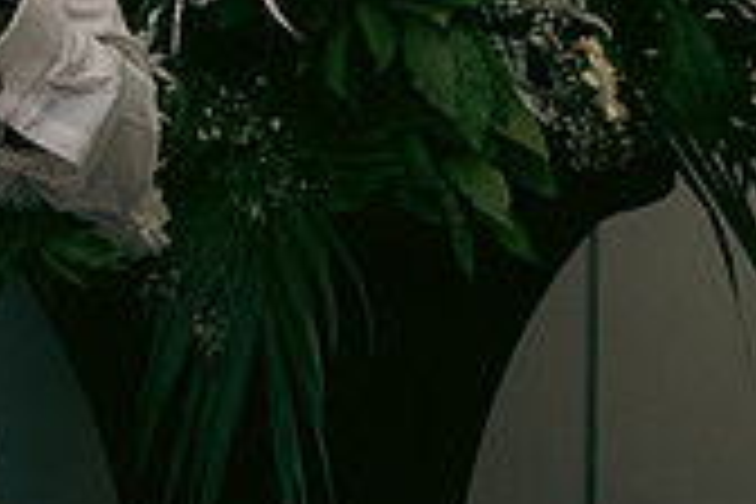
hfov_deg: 8.4
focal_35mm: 241
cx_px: -162
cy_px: -178
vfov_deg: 5.7
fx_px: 5061
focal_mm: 70
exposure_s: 1/160
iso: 2000
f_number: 3.5
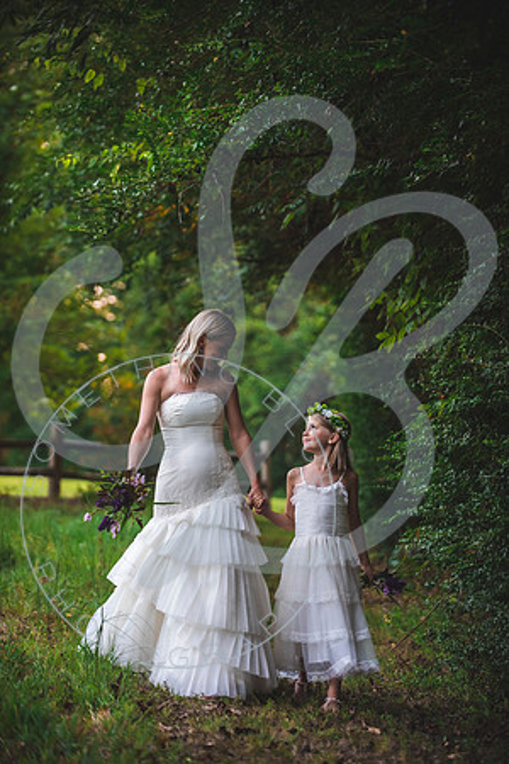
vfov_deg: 18.6
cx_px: 254
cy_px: 382
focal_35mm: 110
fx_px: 2333
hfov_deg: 12.5
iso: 1250
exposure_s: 1/400
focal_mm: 110
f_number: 2.8
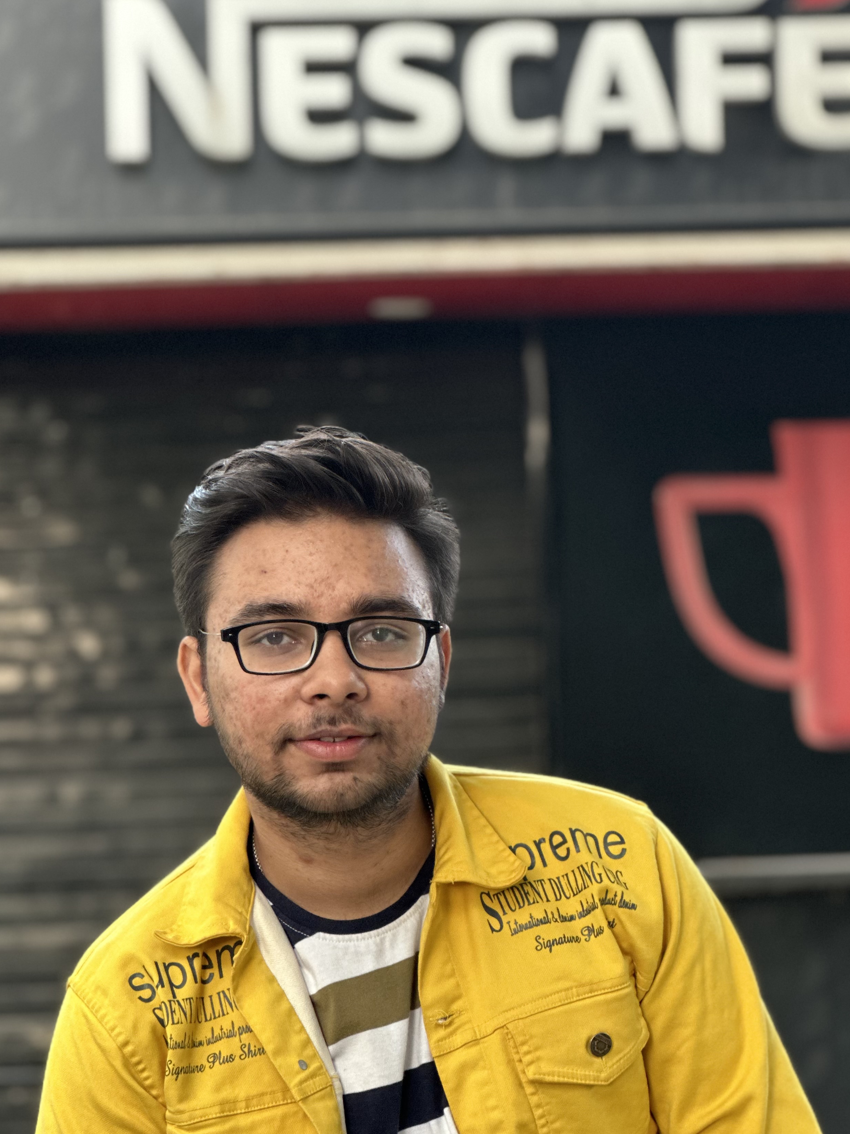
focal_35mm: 94
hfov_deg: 15.7
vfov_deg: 20.9
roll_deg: +1.8
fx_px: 3078
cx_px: 394
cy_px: 580
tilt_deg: +2.4
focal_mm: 9
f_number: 2.8
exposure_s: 1/40
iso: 160
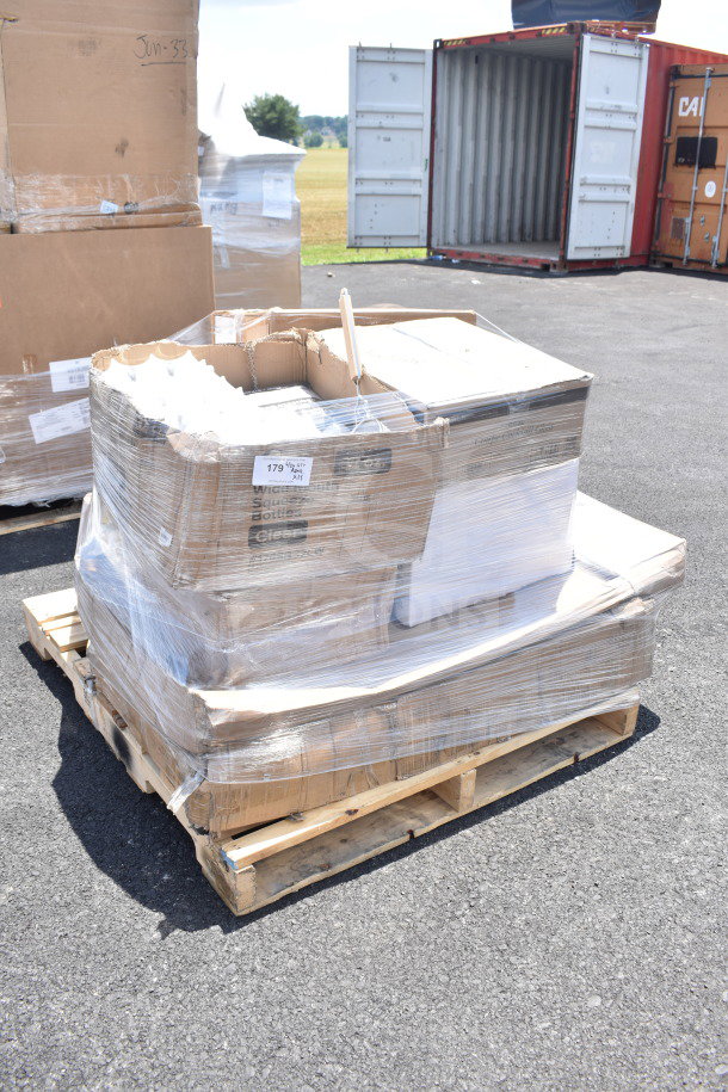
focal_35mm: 30
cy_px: 546
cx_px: 364
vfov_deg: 61.9
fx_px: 910
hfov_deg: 43.6
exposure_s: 1/320
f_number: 5.6
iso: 200
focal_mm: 20
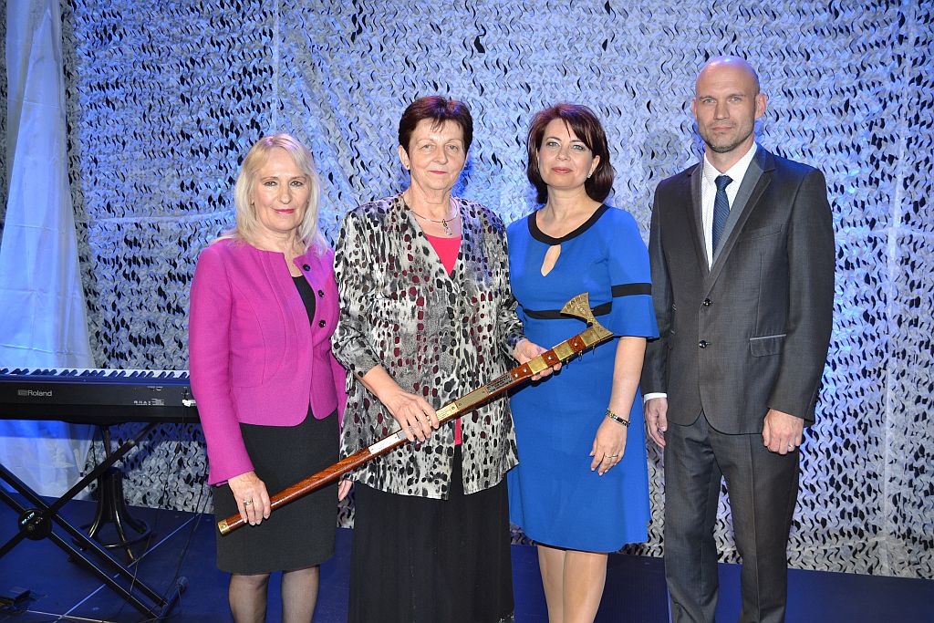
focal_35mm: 34
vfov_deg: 38.4
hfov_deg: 55.1
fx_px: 895
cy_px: 312
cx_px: 467
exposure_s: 1/60
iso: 200
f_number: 5
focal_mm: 23
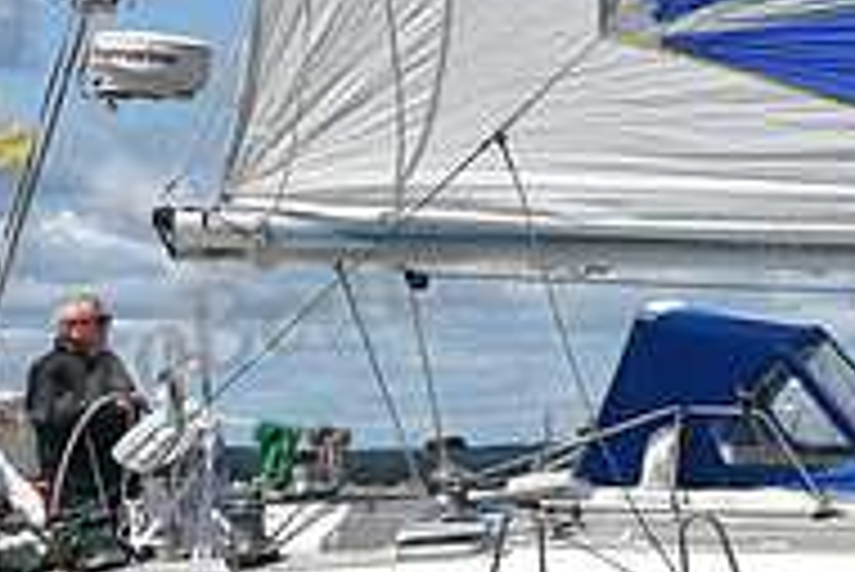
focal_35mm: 214
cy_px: 507
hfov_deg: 9.6
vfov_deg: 6.4
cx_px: 774
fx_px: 5086
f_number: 11
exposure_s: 1/800
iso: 250
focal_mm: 70
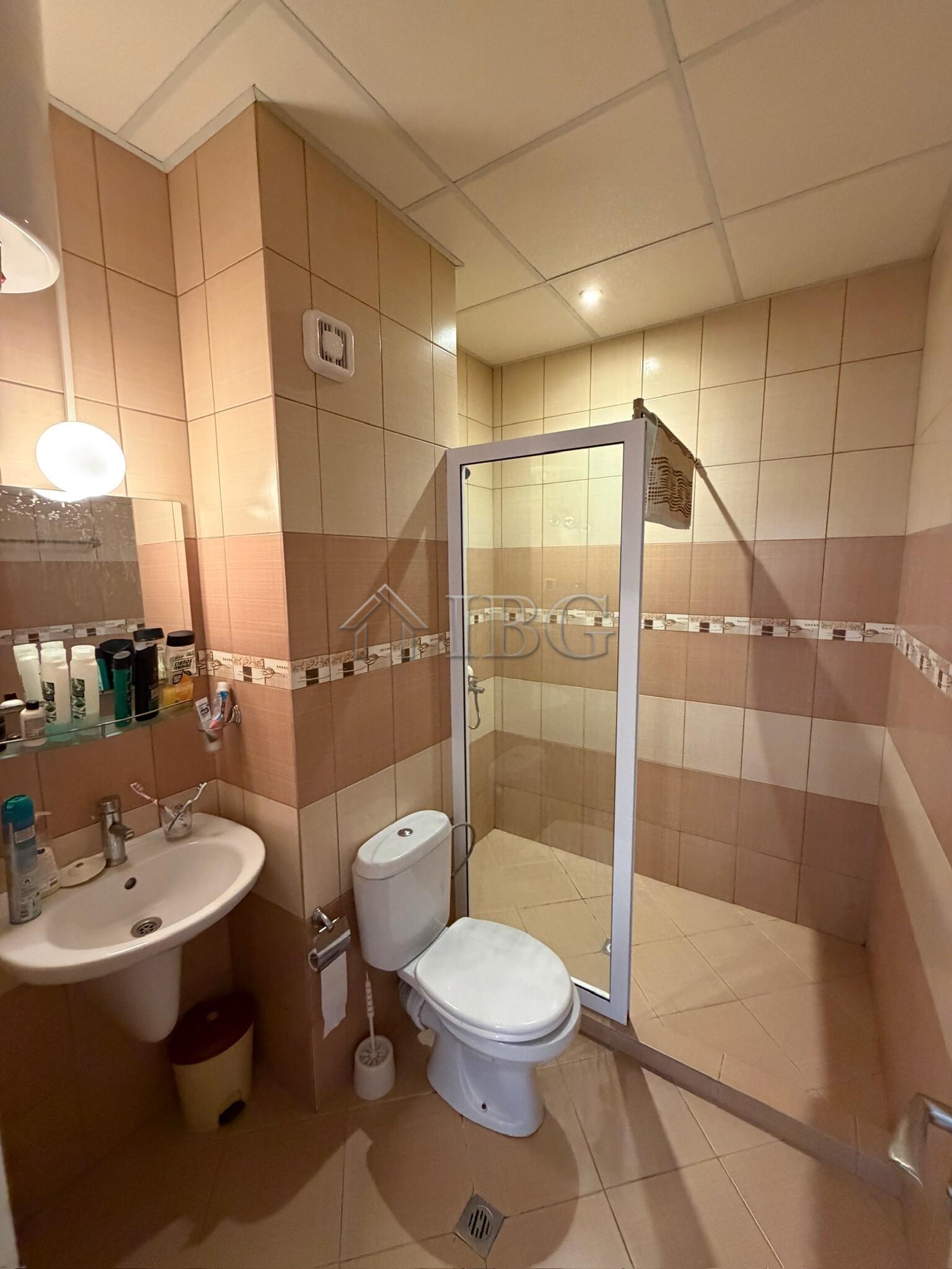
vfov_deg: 102.1
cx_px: 476
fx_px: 513
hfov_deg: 85.7
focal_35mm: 14
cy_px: 634
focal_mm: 2.22
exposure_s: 1/50
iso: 640
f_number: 2.2
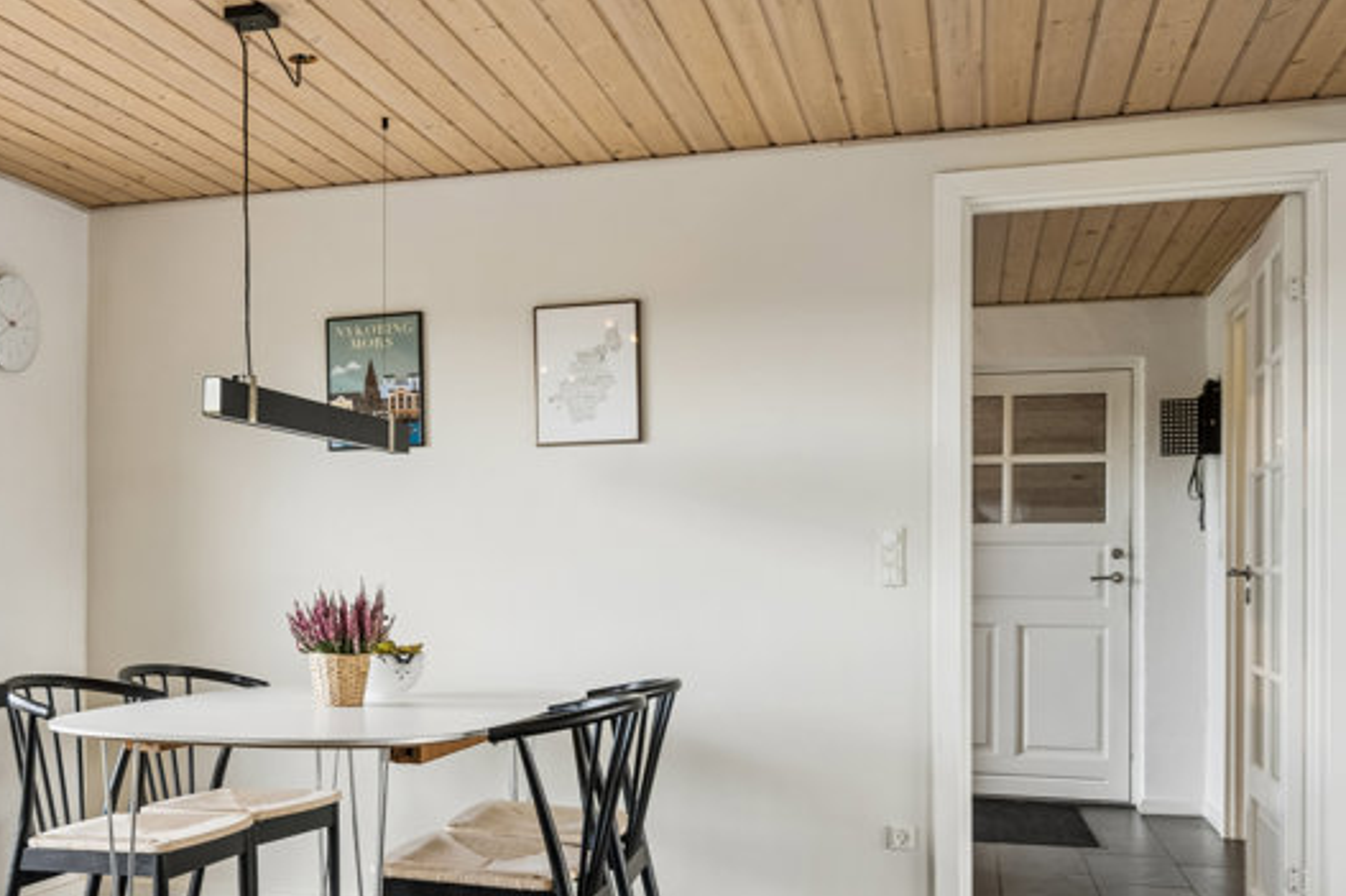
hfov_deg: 46.3
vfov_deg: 32.3
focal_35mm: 41
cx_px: 393
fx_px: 1532
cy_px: 596
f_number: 8
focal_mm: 18
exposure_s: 1/15
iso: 200
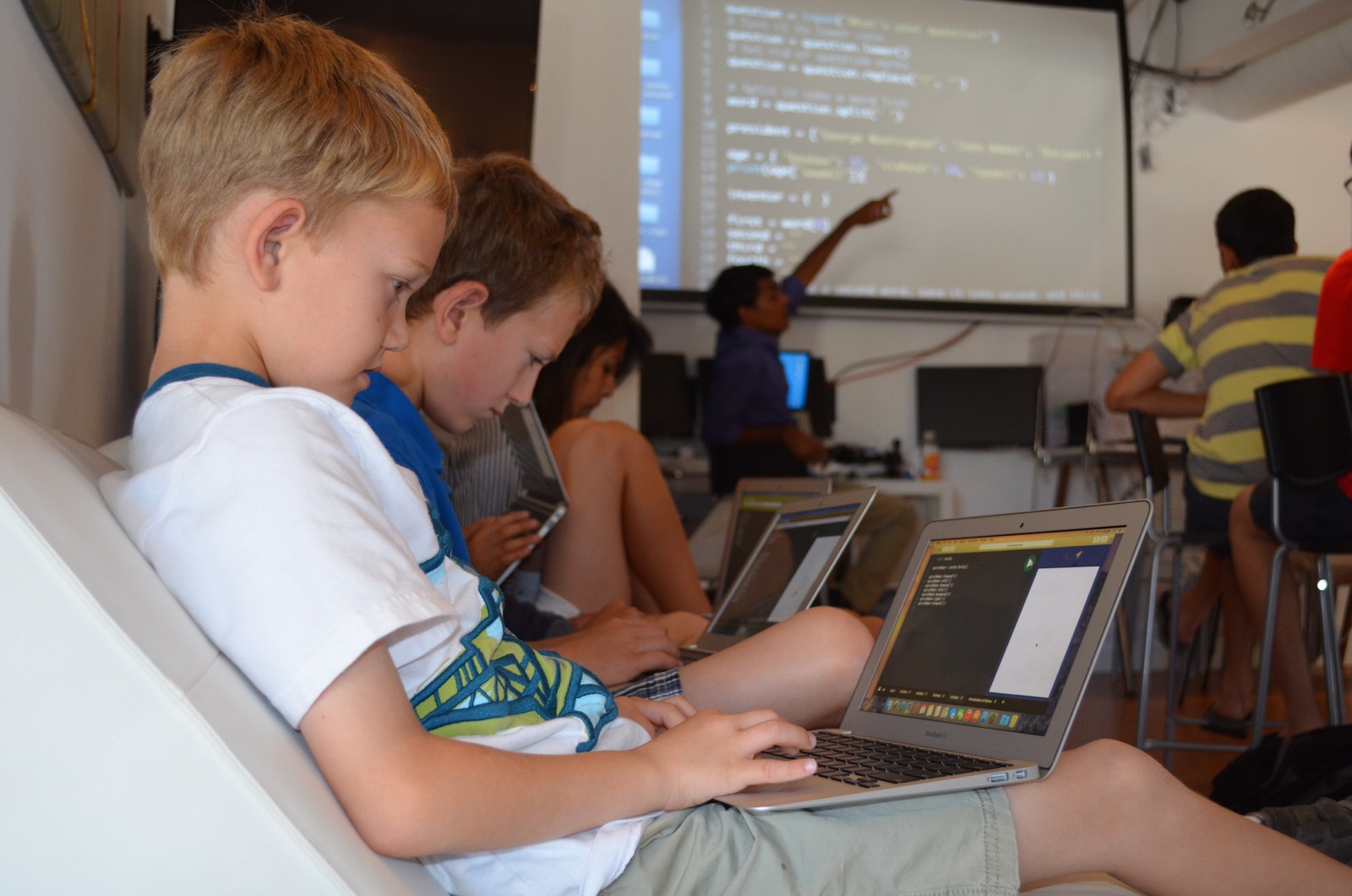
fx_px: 1574
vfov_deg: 31.8
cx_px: 676
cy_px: 448
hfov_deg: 46.5
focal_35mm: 42
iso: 900
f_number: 4.5
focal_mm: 28
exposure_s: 1/60
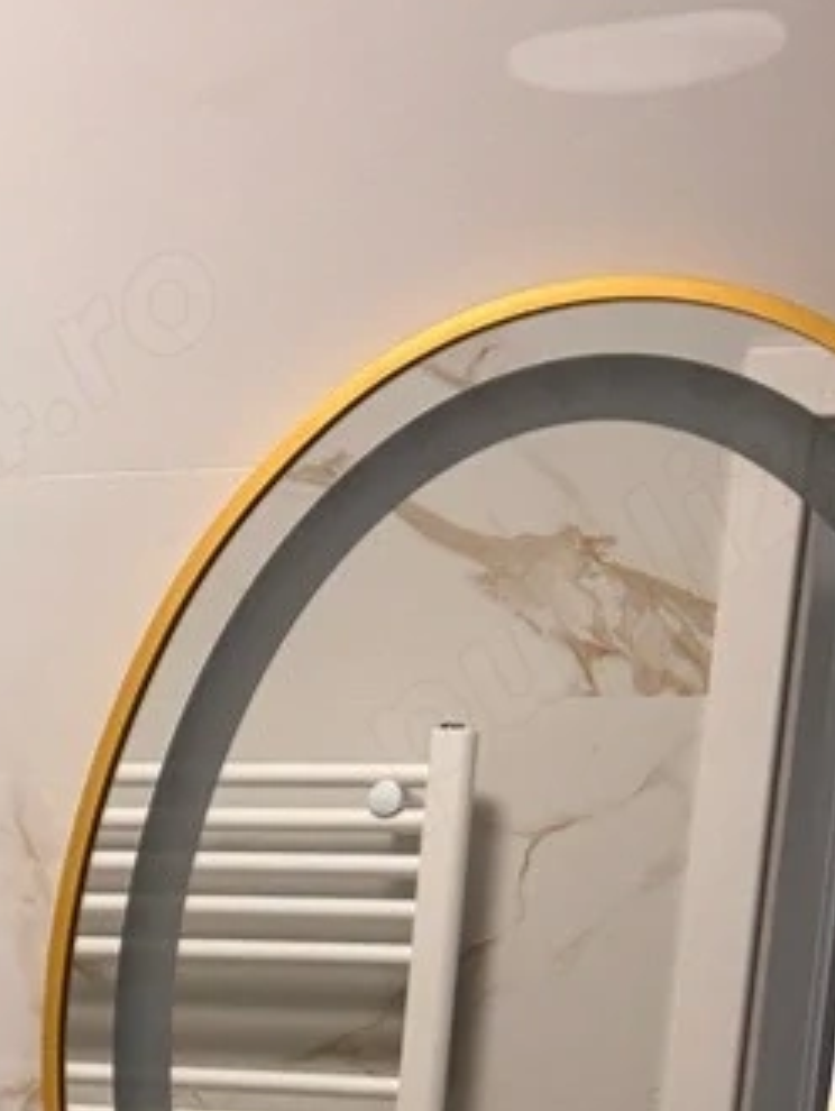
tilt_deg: -9.2
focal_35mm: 105
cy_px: 1528
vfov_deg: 17.3
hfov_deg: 12.5
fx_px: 3373
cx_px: -795
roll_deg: -2.0
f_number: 1.6
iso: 125
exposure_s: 1/100
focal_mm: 5.96
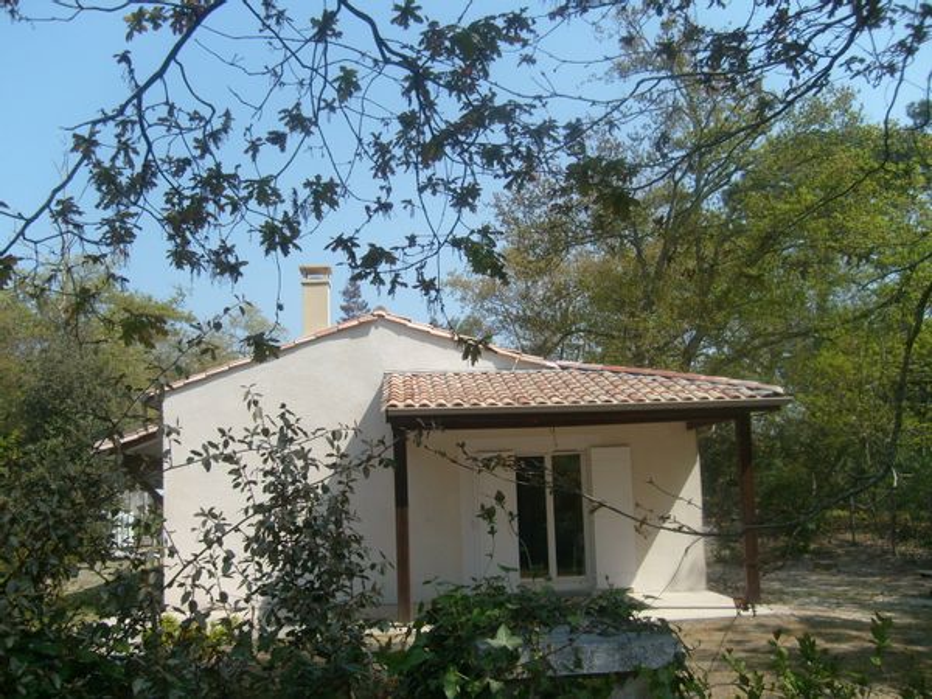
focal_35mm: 35
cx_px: 466
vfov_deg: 40.7
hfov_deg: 52.6
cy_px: 350
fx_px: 942
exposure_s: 1/250
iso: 80
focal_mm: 5.8
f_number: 7.1
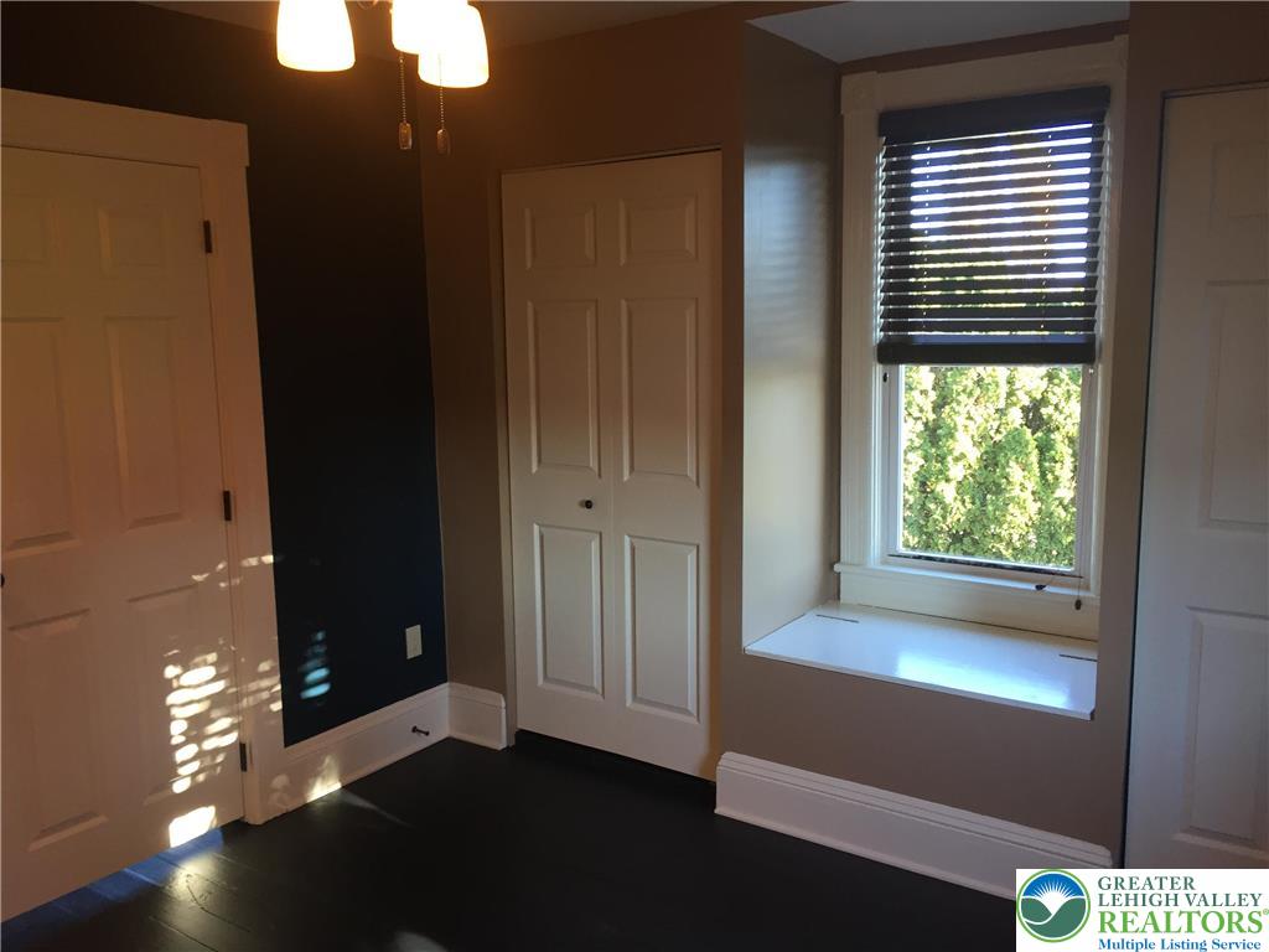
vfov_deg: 48.2
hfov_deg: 61.7
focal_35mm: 29
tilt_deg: -8.4
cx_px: 634
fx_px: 1063
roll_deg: +0.4
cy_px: 476
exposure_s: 1/30
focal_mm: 4.15
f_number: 2.2
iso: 32
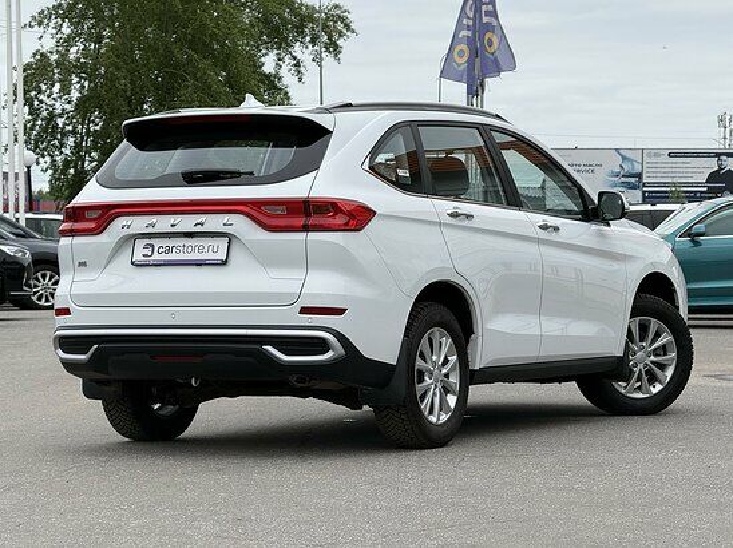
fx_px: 2539
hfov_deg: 16.4
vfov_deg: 12.3
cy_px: 274
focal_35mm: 120
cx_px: 366
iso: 50
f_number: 2.8
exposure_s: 1/870
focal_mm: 15.66
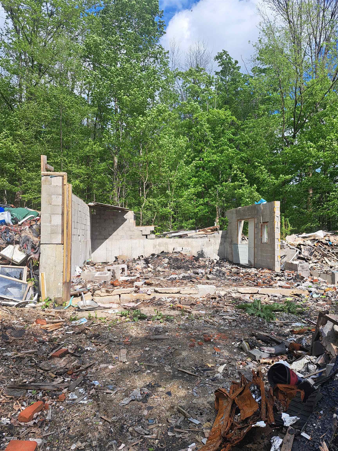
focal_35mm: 24
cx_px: 169
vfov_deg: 71.6
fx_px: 313
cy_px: 226
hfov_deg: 56.8
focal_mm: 5.23
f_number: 1.8
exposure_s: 1/1022
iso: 50
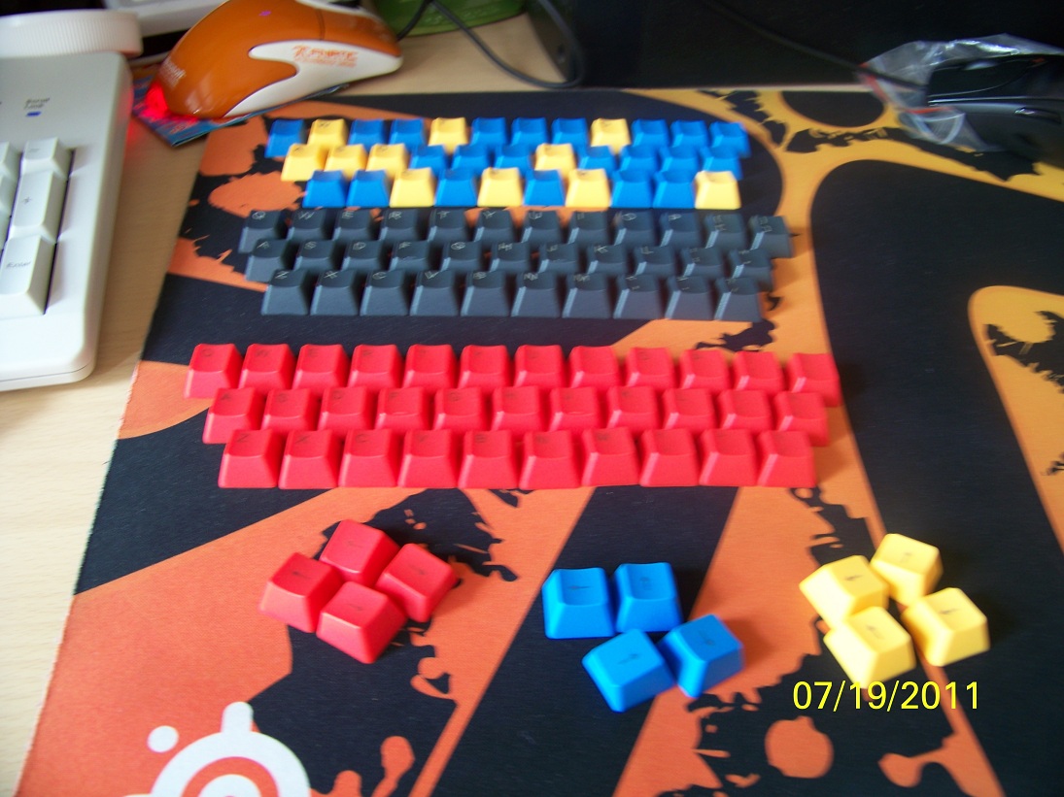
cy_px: 398
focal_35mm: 33
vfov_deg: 42.9
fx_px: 1014
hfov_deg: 55.4
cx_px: 532
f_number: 2.8
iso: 64
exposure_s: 1/2.5
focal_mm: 5.85
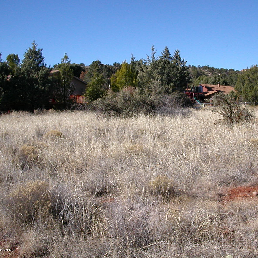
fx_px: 371
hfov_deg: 38.1
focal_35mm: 44
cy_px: 129
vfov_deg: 38.3
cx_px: 164
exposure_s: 1/627
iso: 100
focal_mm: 5.6
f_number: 4.5
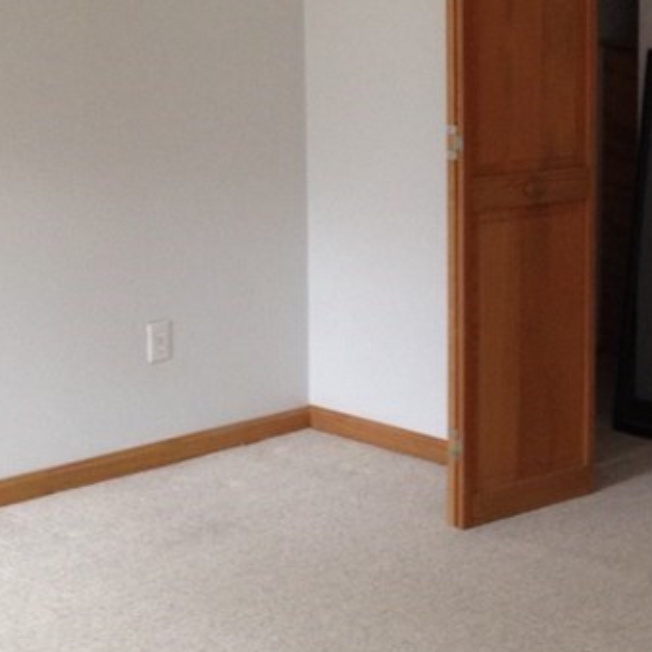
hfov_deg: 19.0
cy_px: 212
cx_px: 710
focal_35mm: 88
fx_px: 1875
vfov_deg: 19.7
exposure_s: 1/20
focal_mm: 4.12
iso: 125
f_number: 2.4
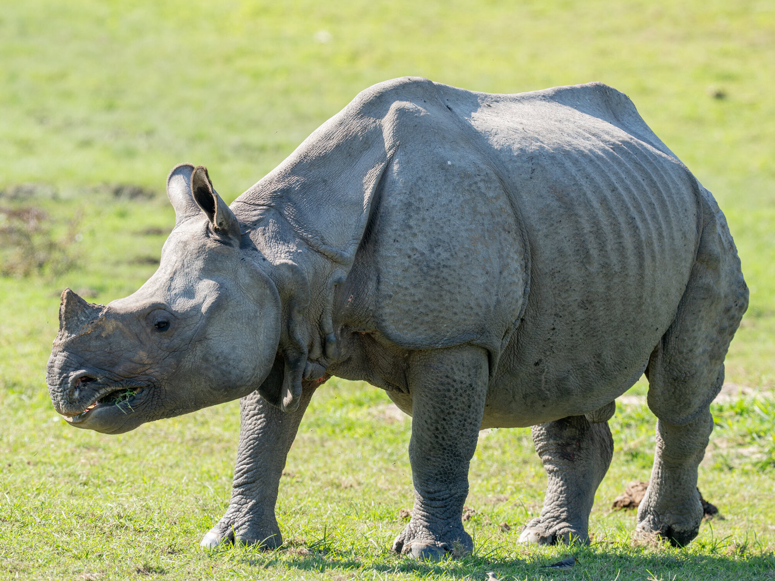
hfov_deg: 3.1
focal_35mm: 650
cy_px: 290
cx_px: 392
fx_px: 14553
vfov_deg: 2.3
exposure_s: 1/320
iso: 640
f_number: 7.1
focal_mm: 600
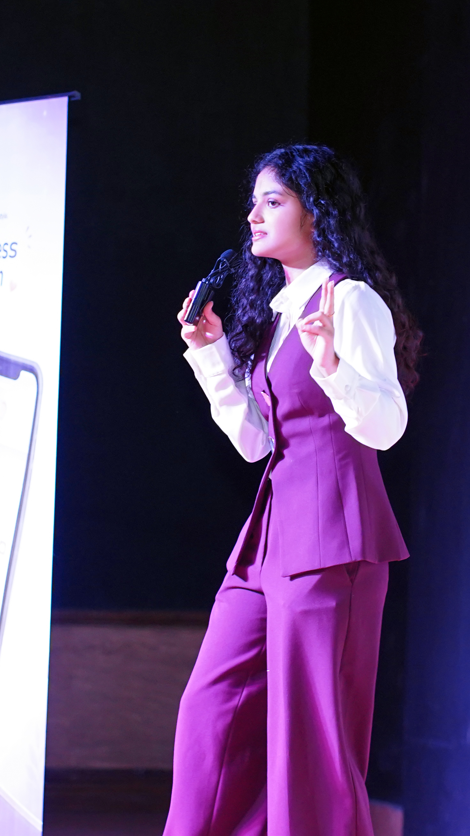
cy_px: 418
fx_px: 4430
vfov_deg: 10.8
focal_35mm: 200
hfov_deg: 6.1
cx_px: 336
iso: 1600
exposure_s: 1/200
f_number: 2.5
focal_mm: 85
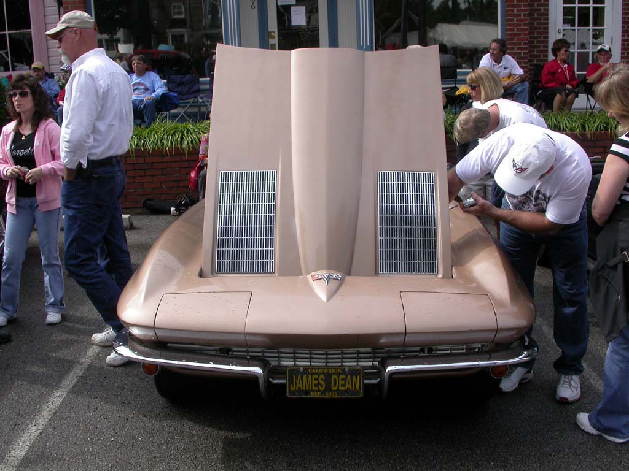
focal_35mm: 38
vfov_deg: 37.7
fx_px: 690
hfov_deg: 49.0
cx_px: 314
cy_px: 236
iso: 100
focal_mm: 7.85
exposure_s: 1/235
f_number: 6.7
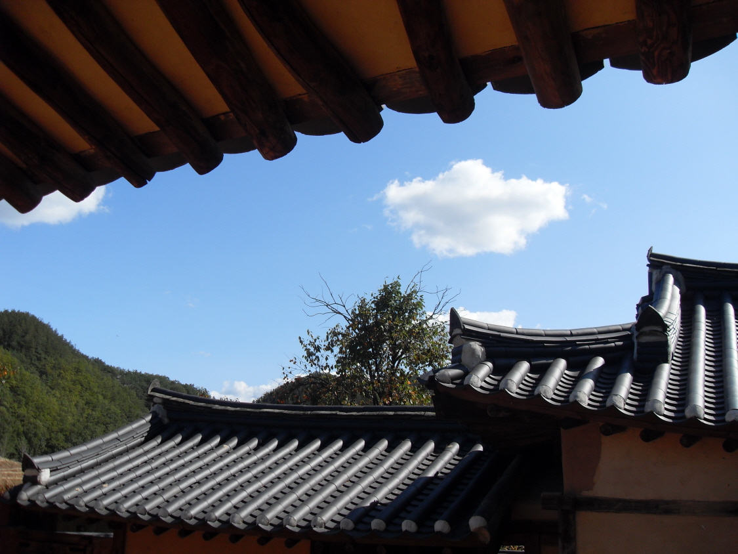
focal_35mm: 35
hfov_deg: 52.6
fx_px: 746
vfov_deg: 40.7
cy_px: 277
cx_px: 369
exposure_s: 1/250
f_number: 7
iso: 80
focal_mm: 6.3
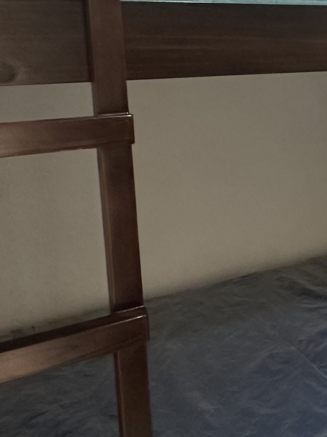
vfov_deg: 36.8
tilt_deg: -6.0
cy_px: 122
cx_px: 447
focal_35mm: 51
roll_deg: -0.5
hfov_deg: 24.2
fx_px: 642
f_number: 2.2
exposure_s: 1/60
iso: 500
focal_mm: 2.22
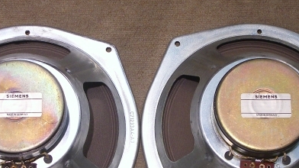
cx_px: 147
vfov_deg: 10.0
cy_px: 121
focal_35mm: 121
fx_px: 959
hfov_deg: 17.7
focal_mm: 14.2
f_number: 4
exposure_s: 1/30
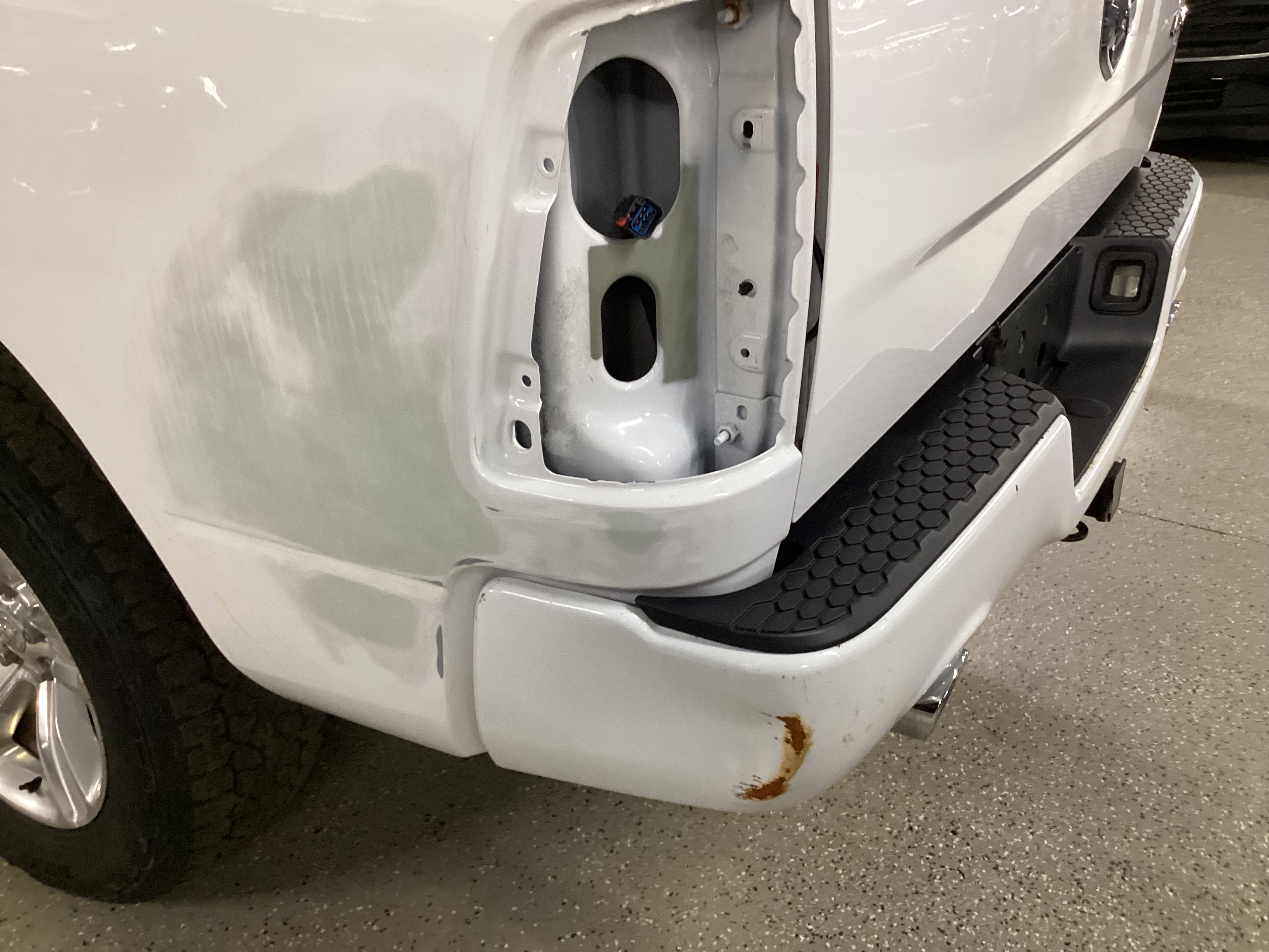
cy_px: 476
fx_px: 1136
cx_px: 634
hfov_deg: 58.4
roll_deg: +0.1
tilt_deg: -29.1
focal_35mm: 31
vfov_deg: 45.4
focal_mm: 3.3
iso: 250
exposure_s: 1/50
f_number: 2.4
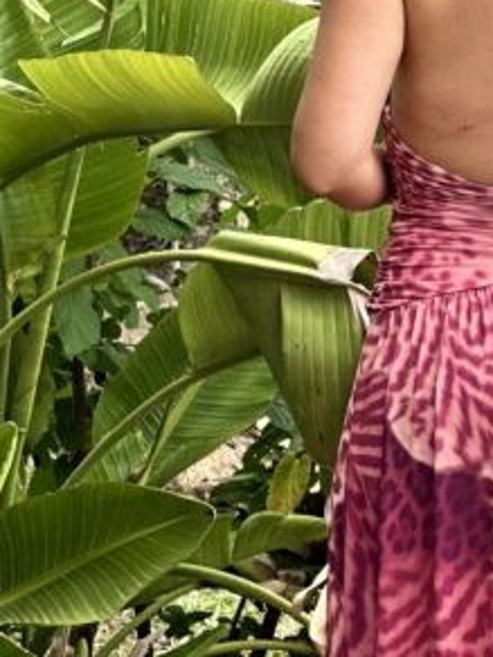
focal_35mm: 211
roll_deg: +1.4
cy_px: 261
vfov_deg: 9.4
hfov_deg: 7.0
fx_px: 4007
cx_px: 459
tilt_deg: -4.1
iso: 32
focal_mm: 9
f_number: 2.8
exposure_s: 1/110
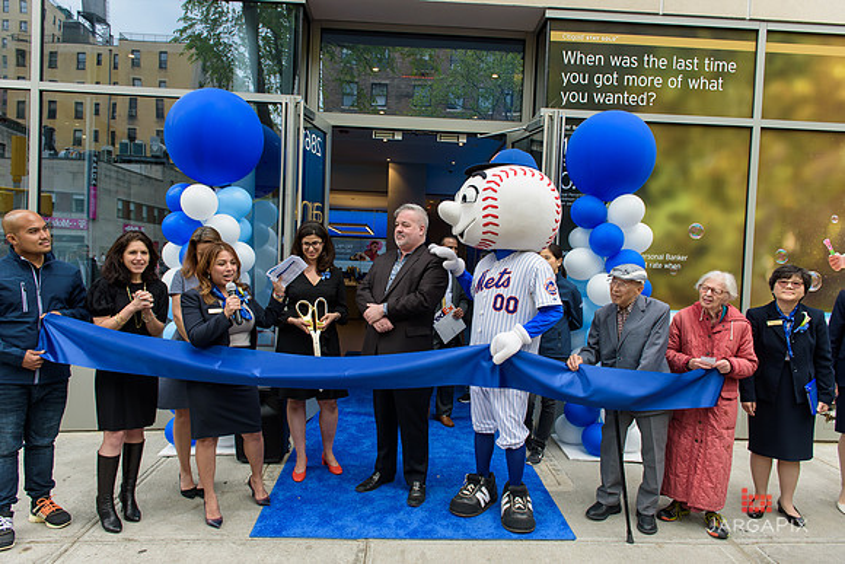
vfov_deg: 53.2
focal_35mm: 24
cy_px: 282
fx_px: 563
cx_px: 422
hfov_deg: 73.7
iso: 200
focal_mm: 24
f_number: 5
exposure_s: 1/250
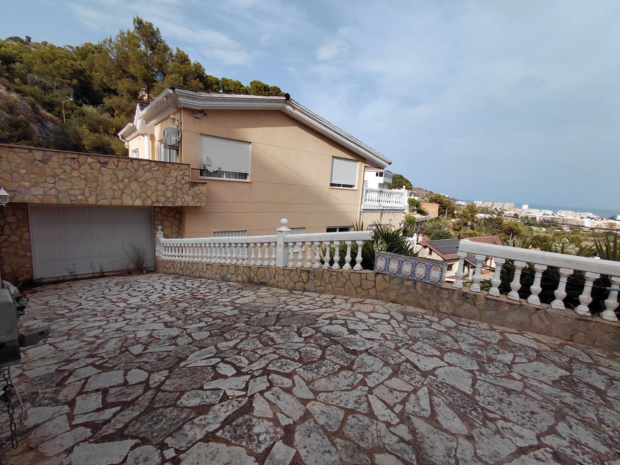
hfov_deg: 94.5
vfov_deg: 78.1
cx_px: 310
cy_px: 232
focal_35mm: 16
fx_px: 287
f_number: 2.2
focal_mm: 1.64
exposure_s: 1/1901
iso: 40
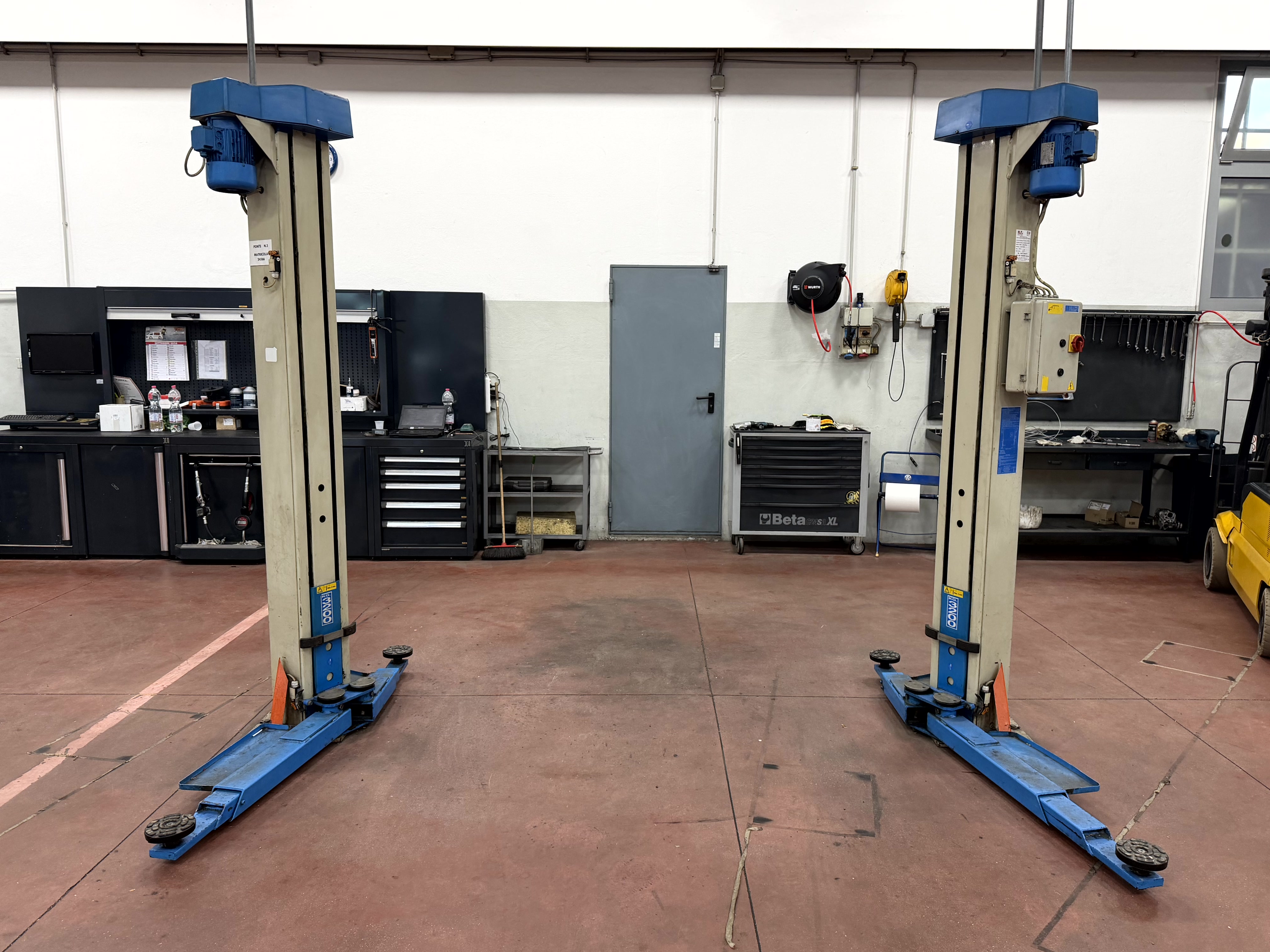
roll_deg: -0.5
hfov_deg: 69.4
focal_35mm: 25
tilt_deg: -6.3
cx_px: 645
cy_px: 470
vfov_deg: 54.9
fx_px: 917
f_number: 1.78
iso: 160
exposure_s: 1/50
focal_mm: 6.76
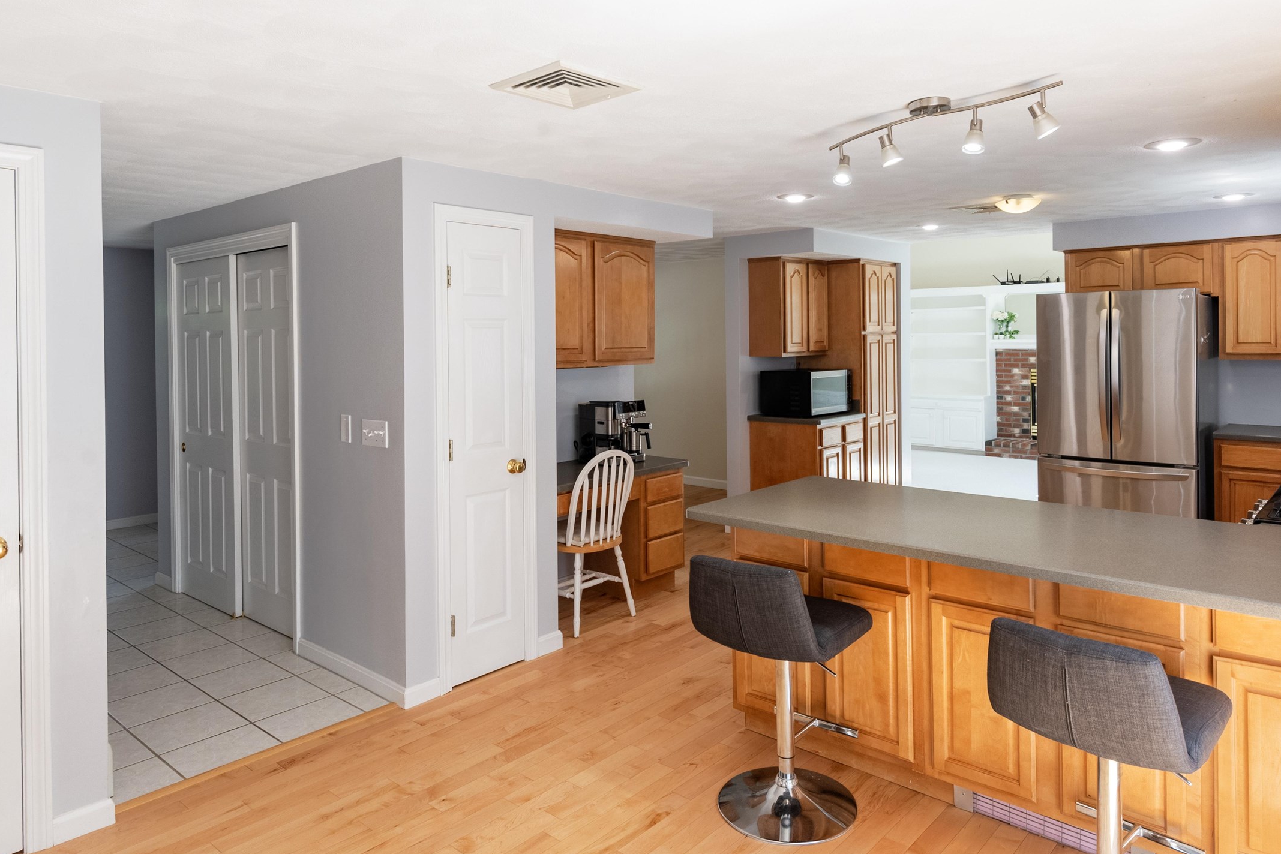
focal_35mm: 23
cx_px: 683
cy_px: 343
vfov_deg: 54.7
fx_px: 818
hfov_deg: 76.0
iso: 1250
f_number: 8
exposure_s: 1/125
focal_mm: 16
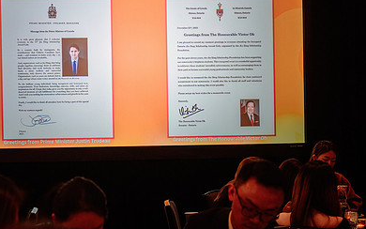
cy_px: 134
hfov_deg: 28.6
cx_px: 101
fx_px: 708
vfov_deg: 18.3
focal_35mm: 71
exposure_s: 1/200
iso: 1600
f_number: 4
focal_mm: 46
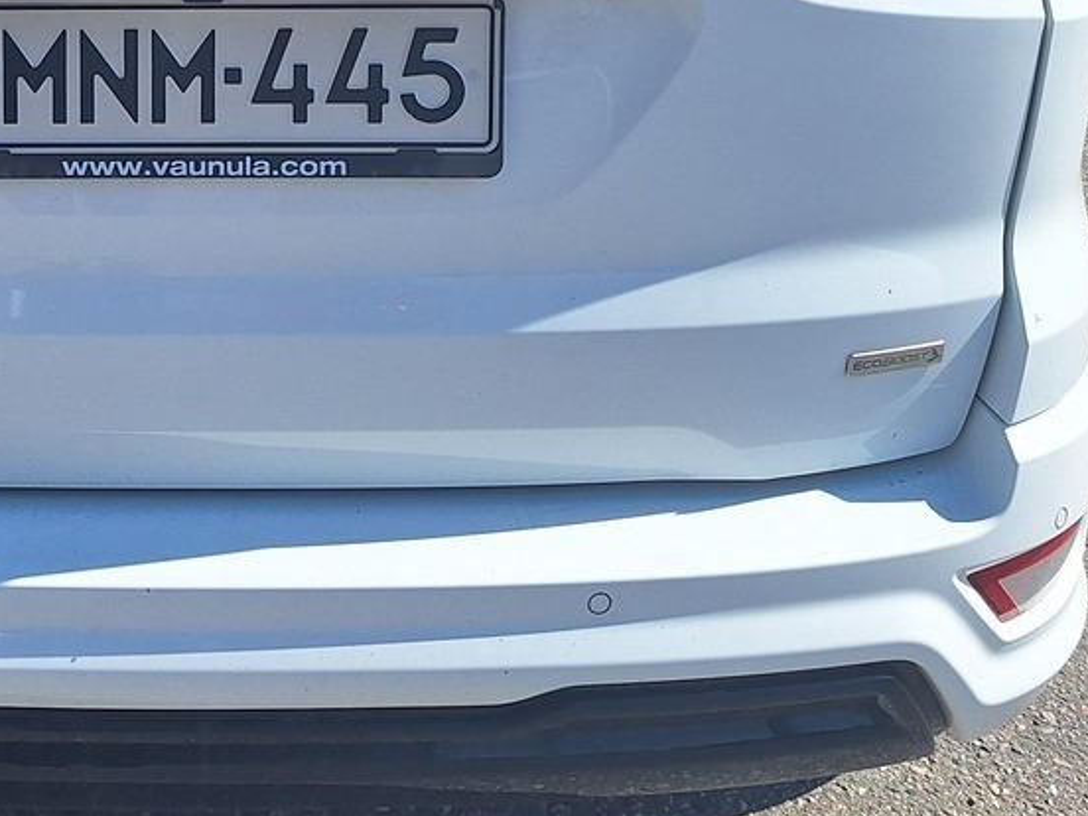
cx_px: 24
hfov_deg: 30.2
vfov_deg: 23.1
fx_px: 1886
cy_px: -57
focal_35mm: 60
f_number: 1.8
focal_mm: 5.54
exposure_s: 1/3226
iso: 40
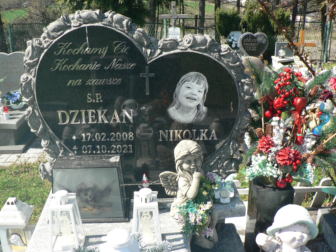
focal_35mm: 38
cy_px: 130
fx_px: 369
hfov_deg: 49.0
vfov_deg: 37.7
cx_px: 168
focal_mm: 6
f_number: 2.8
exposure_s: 1/800
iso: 100
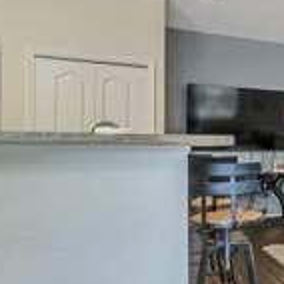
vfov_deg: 35.7
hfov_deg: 24.1
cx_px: 468
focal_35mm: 47
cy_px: 148
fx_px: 440
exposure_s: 1/40
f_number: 9
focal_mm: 11
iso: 320
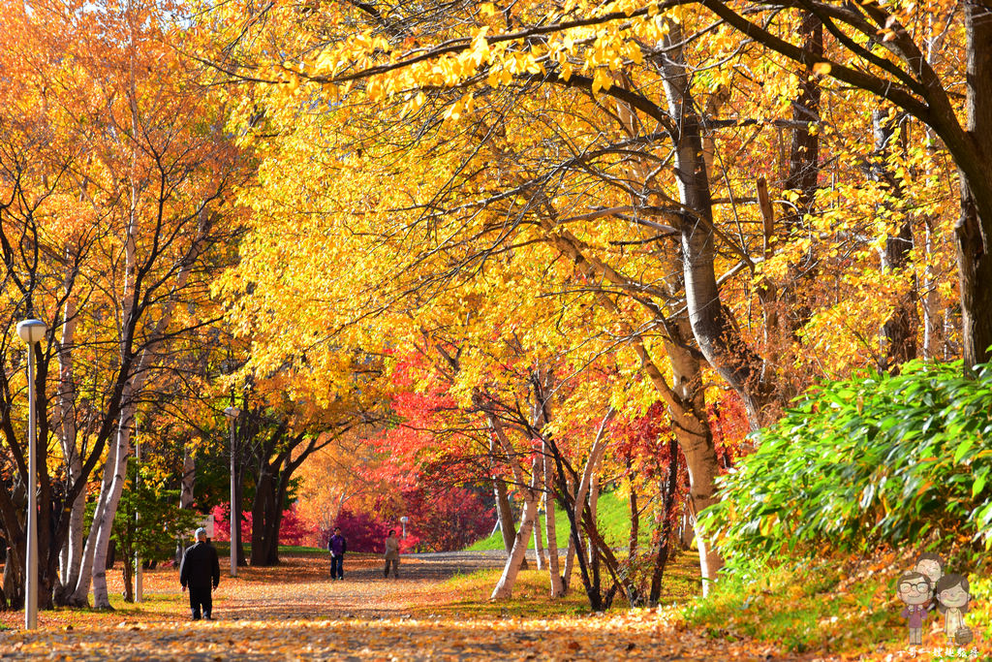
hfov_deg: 10.5
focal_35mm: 195
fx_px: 5374
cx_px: 496
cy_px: 331
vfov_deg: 7.0
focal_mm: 195
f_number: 10
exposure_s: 1/80
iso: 125
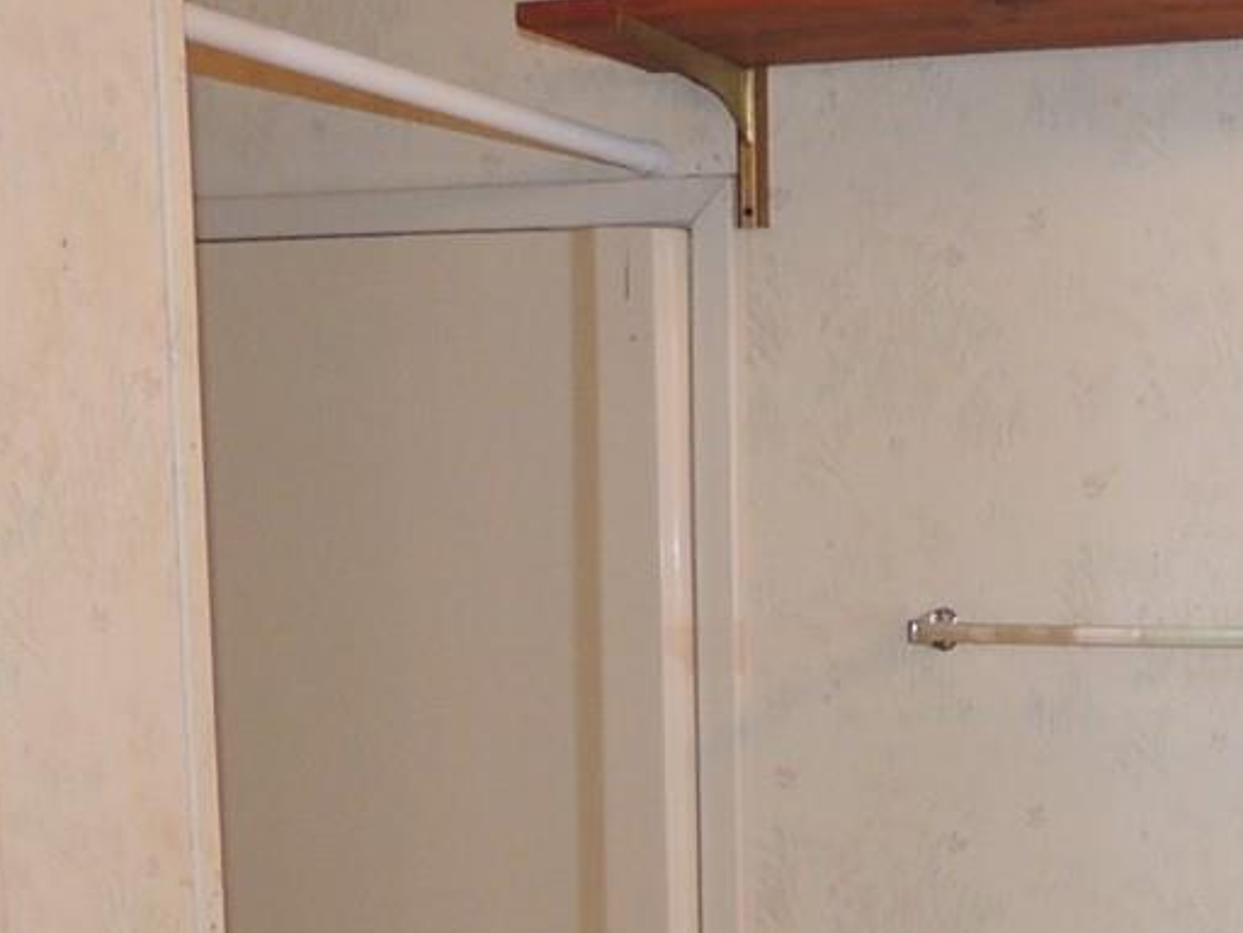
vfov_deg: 18.8
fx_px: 2693
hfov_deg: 25.0
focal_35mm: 75
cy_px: 1064
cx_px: 1190
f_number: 3
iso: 220
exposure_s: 1/40
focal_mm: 4.3
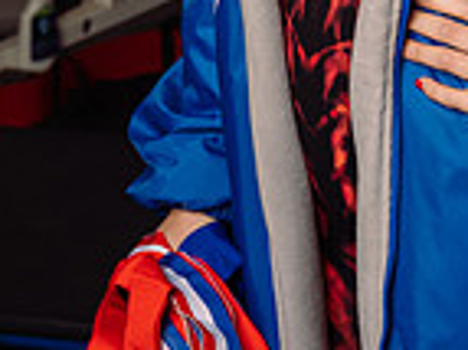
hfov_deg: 12.9
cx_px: 455
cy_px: -353
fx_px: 2040
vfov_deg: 9.2
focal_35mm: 151
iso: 200
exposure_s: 1/250
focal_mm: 50
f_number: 7.1
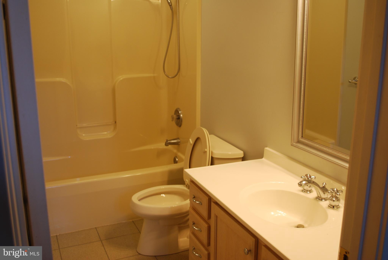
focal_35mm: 36
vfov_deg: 37.0
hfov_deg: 53.1
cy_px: 130
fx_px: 388
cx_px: 194
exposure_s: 1/30
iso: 250
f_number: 4.2
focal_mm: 24
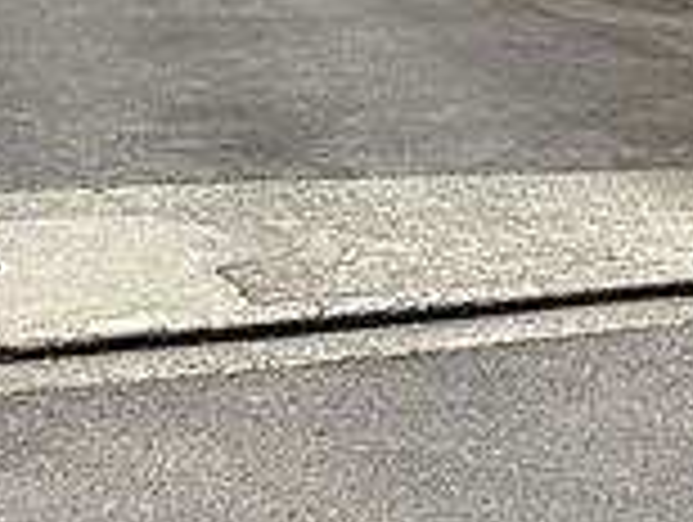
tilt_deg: -8.1
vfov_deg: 14.3
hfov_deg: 19.0
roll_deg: +0.1
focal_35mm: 101
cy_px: -76
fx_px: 2025
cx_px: 22
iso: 50
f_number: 1.6
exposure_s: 1/3623
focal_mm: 5.96
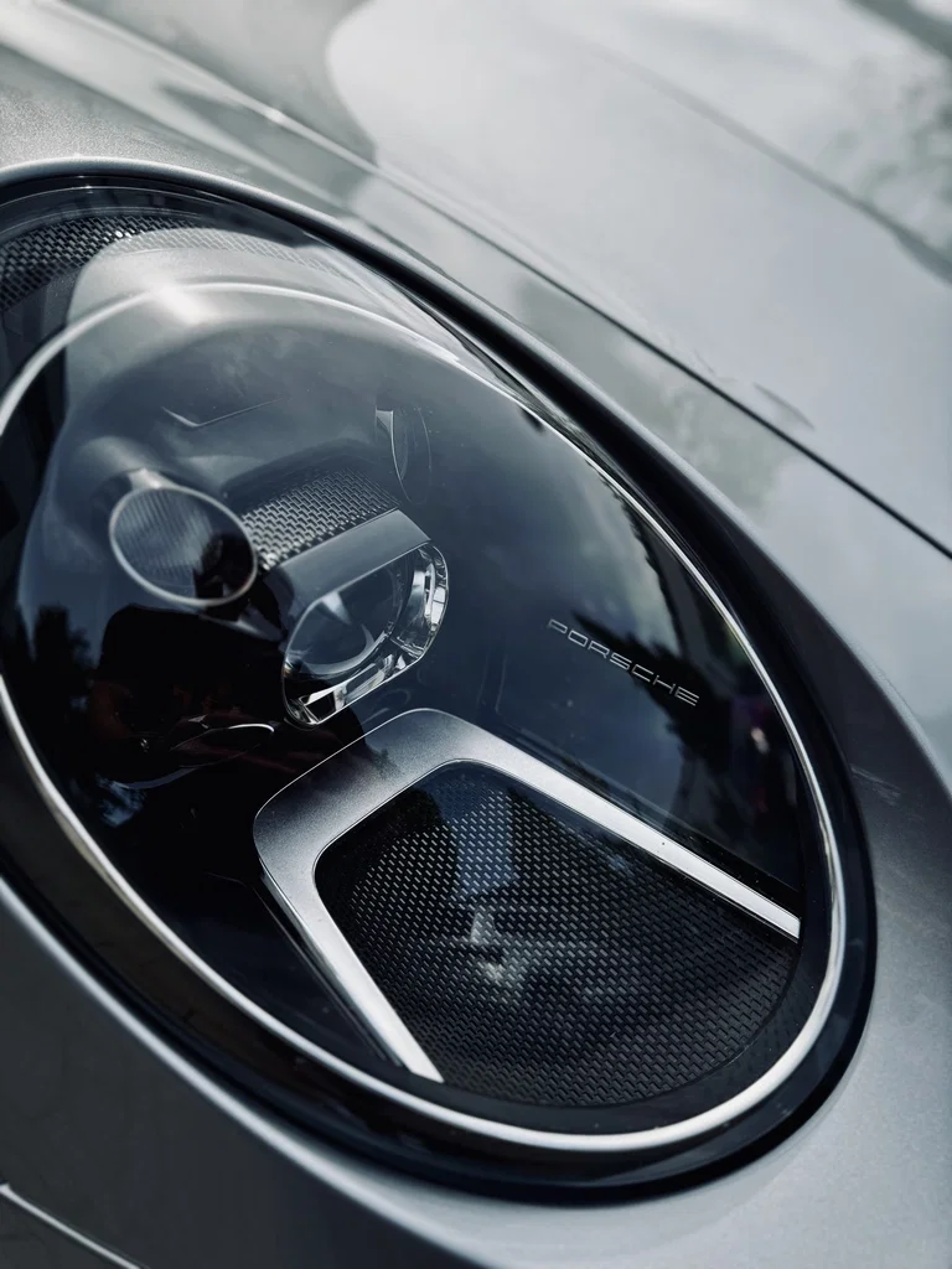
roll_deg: -2.2
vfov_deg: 71.6
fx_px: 880
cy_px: 634
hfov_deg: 56.8
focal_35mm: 24
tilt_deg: -39.1
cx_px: 476
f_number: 1.78
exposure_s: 1/3597
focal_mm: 6.76
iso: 80
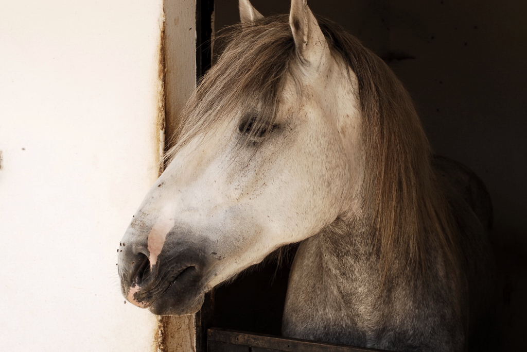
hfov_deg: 27.0
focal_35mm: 75
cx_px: 264
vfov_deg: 18.2
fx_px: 1098
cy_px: 176
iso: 100
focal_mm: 50
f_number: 5.6
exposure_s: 1/200
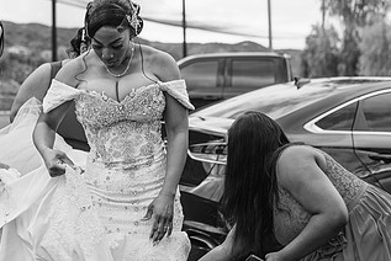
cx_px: 149
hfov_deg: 31.3
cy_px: 79
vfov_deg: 21.2
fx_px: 696
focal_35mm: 64
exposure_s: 1/2000
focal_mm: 35
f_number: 2
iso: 100
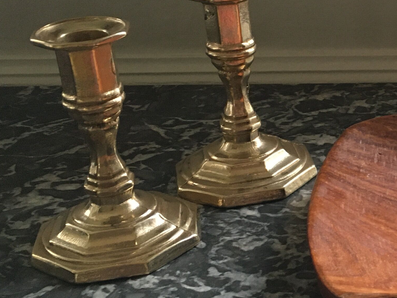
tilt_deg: -21.4
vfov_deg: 19.1
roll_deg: +1.0
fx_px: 883
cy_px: 110
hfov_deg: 23.7
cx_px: 441
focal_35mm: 77
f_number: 2.2
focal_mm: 4.15
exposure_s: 1/20
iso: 200
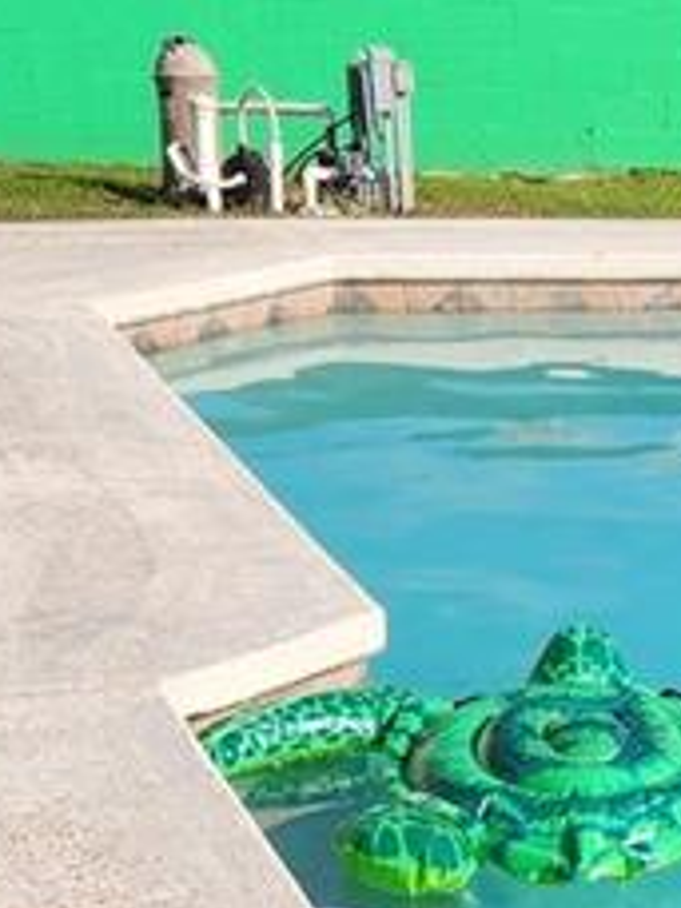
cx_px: 1290
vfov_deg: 15.6
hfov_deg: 11.3
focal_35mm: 121
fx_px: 3174
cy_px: 1111
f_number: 1.8
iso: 20
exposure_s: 1/2216
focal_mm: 5.4
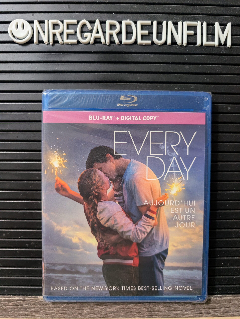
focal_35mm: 24
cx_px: 120
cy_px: 160
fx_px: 221
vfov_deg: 71.5
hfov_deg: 56.9
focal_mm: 6.9
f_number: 1.68
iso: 1019
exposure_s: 1/120
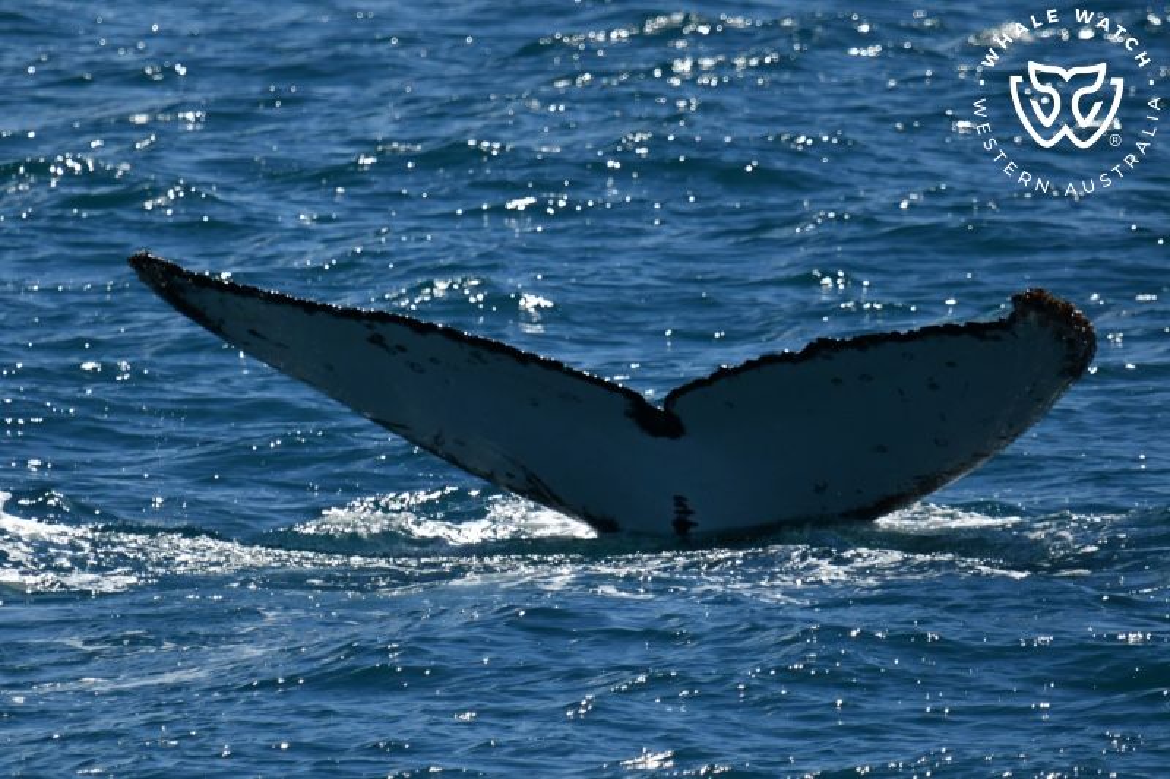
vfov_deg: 2.3
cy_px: 390
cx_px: 585
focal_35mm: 600
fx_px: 19495
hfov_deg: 3.4
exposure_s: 1/8000
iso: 720
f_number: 6.3
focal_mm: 600
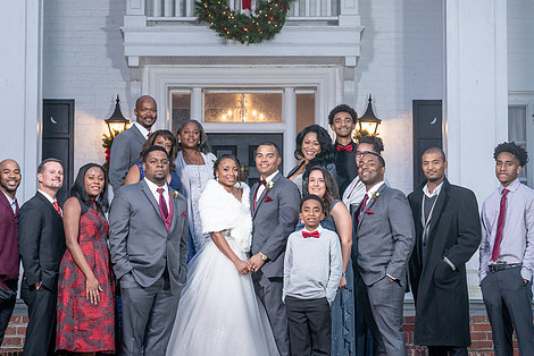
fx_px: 2256
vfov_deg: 9.0
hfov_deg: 13.5
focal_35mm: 152
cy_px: 187
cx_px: 286
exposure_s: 1/200
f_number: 6.3
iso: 2000
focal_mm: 110
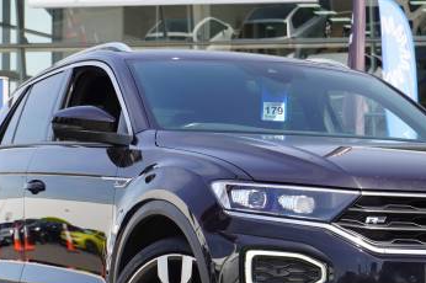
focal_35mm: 136
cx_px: 283
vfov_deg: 10.1
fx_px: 1607
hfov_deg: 15.1
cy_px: 202
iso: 100
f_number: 6.3
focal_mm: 49
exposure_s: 1/80
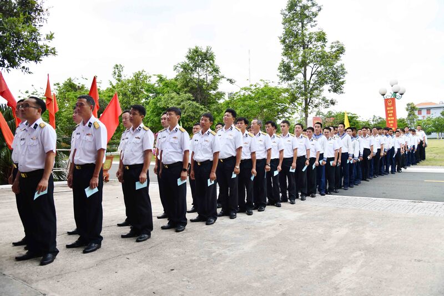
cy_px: 148
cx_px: 222
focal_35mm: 30
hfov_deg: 61.9
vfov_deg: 43.6
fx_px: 370
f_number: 4.5
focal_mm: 30
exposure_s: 1/250
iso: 320
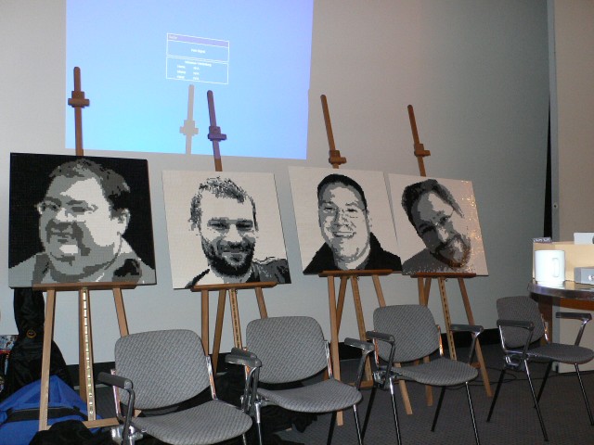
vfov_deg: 41.8
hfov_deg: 54.0
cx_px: 297
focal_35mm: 34
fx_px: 583
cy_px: 222
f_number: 2.8
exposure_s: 1/30
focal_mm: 6.3
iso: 250
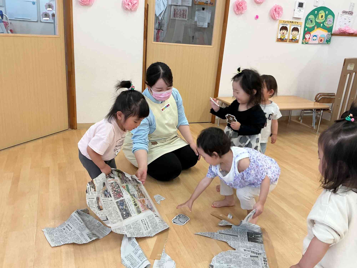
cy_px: 134
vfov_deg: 48.2
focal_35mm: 29
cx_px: 178
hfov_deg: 61.7
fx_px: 299
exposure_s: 1/120
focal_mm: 3
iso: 64
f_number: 1.8
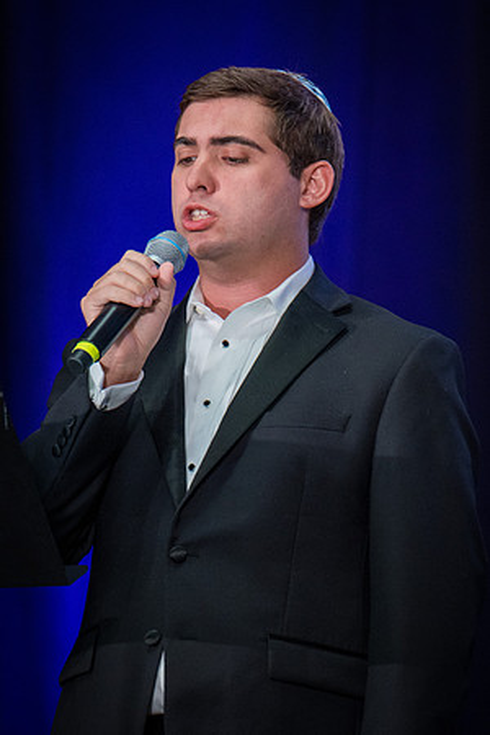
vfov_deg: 5.1
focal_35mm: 407
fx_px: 8310
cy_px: 335
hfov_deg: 3.4
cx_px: 325
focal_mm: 200
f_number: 2.8
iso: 1600
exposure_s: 1/125
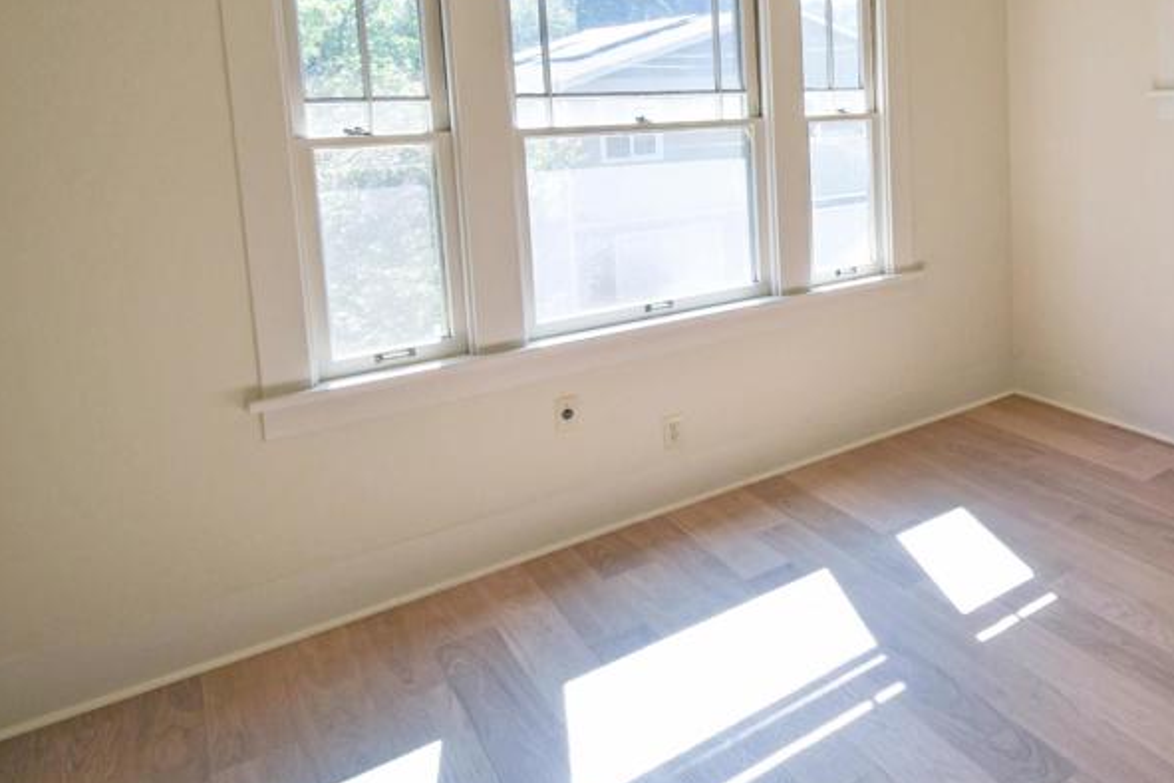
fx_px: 848
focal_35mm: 26
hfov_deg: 62.5
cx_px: 965
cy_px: 180
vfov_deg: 47.4
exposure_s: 1/125
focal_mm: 10
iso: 100
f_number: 5
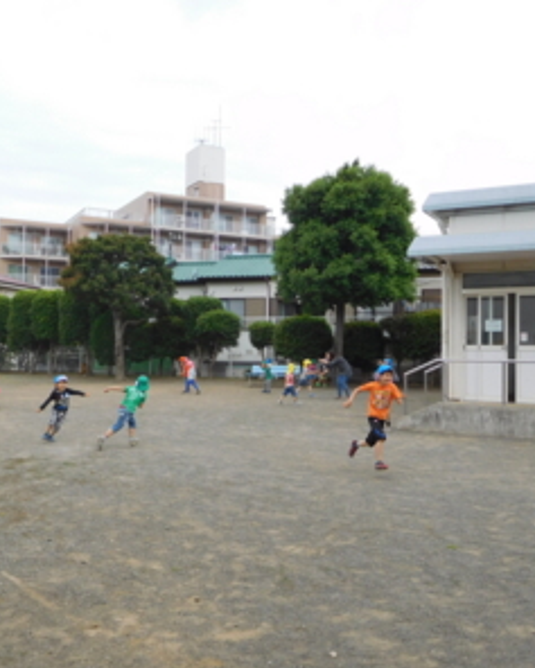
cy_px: 332
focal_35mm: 33
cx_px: 262
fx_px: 653
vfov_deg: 54.2
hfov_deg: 44.6
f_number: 3.4
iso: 125
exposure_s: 1/640
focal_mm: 4.5
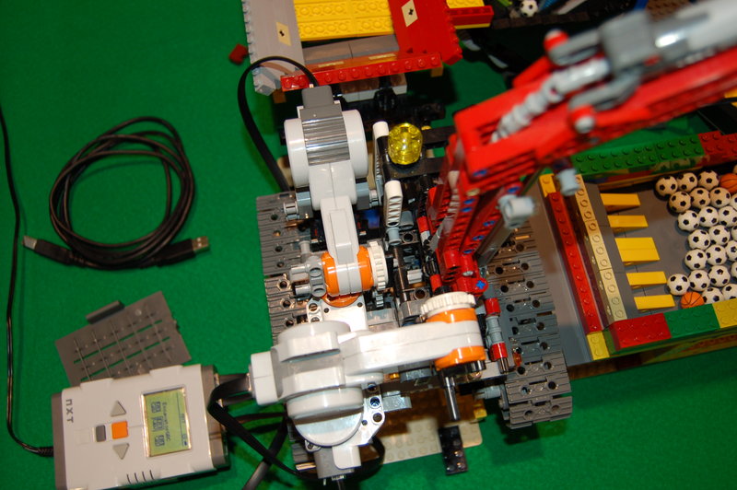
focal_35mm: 34
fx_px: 706
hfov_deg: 55.1
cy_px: 245
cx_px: 368
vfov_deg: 38.3
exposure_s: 1/60
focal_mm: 23
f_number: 3.8
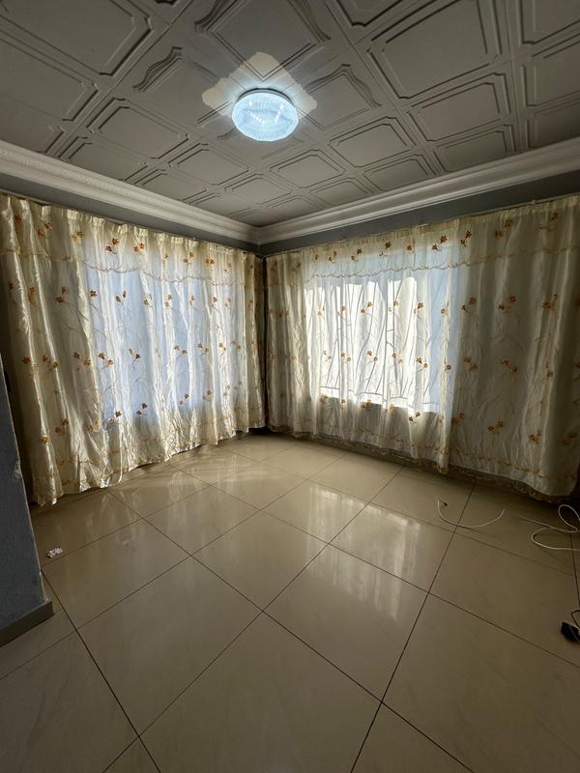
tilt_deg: -9.9
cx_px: 290
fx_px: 313
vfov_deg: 102.1
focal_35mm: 14
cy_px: 386
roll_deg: -0.7
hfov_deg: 85.7
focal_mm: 2.22
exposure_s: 1/456
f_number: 2.2
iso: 40
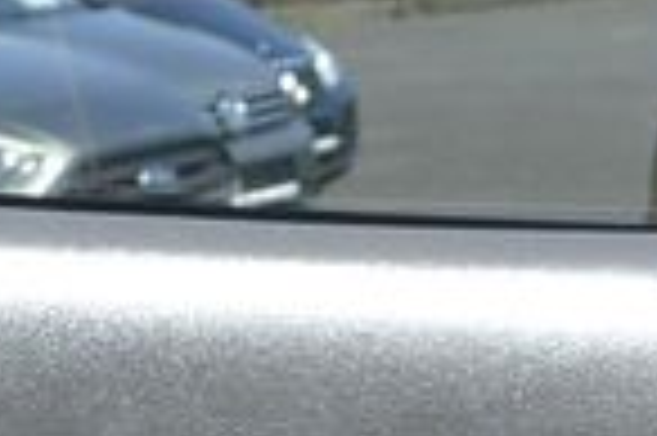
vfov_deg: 6.0
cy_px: 1513
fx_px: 3719
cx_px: 72
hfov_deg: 10.0
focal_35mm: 204
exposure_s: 1/400
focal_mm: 11
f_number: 3.5
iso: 160
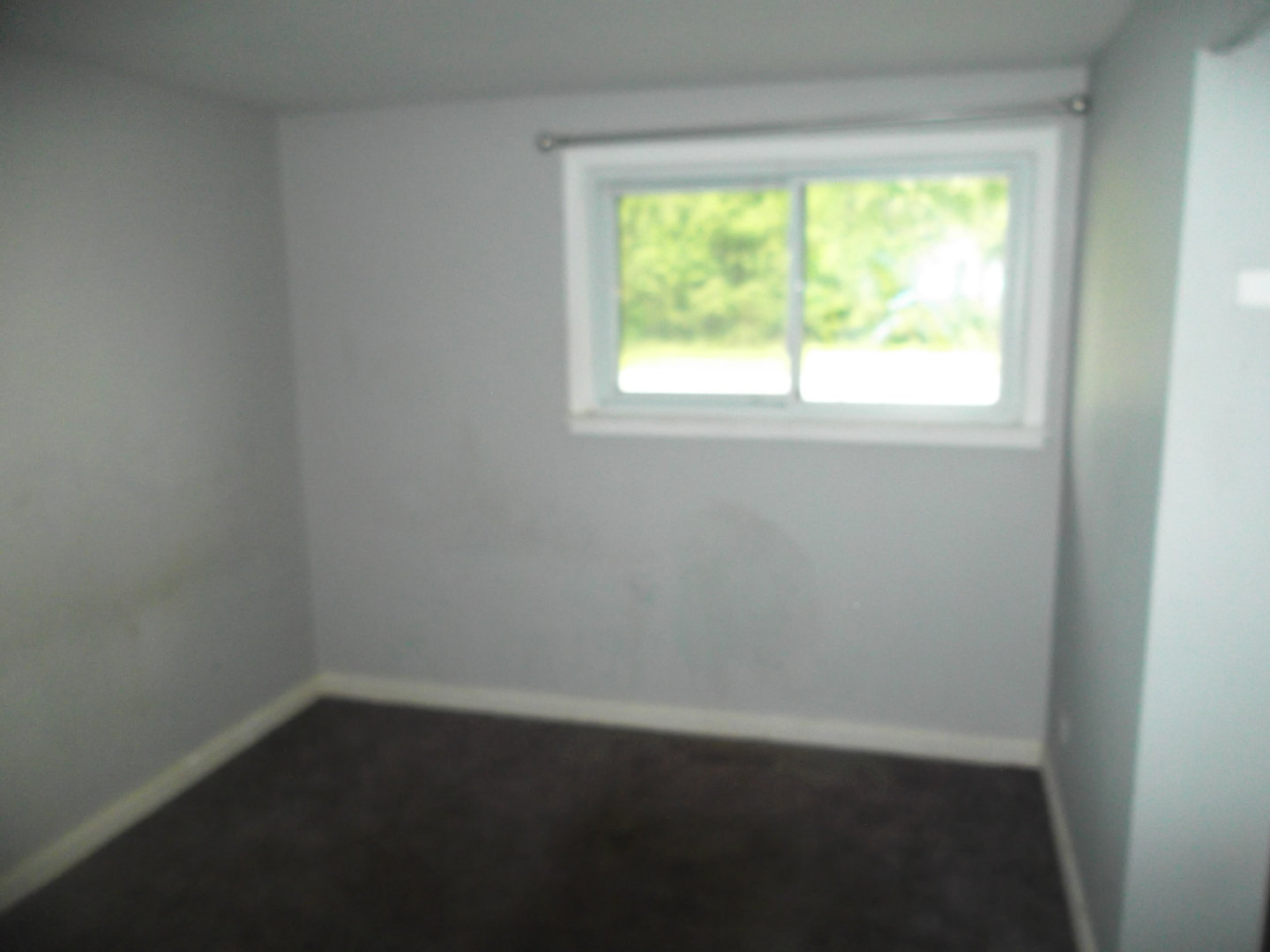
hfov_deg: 65.3
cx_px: 635
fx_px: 991
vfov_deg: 51.4
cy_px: 476
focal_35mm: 27
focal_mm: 4.9
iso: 240
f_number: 3.5
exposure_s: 1/45
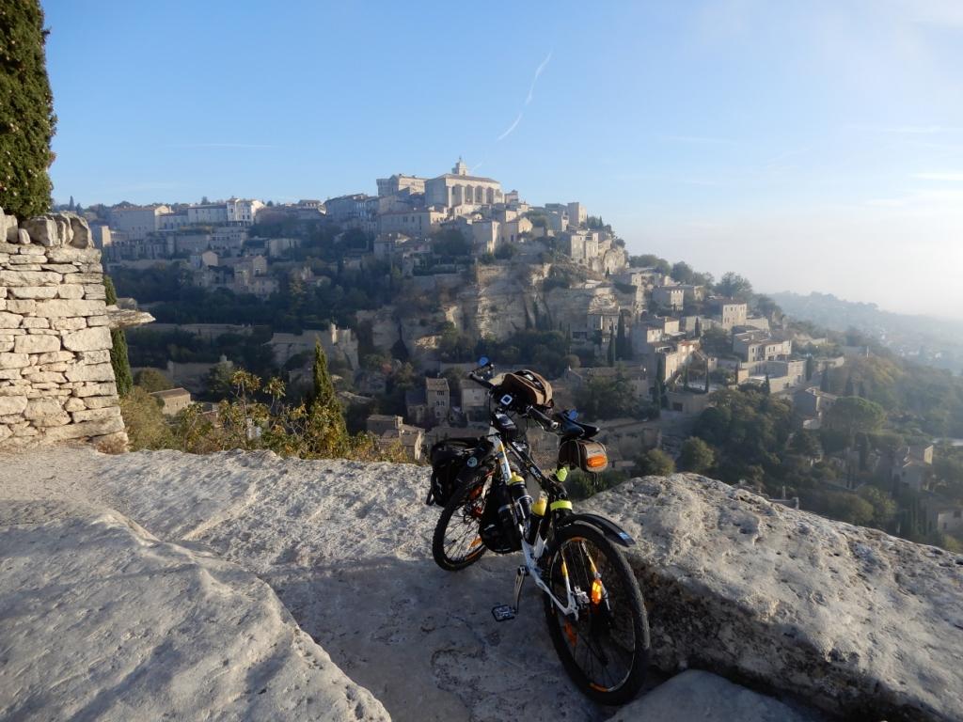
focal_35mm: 24
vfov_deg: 56.8
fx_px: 668
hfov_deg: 71.6
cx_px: 482
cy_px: 361
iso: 80
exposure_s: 1/500
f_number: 3.4
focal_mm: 4.3
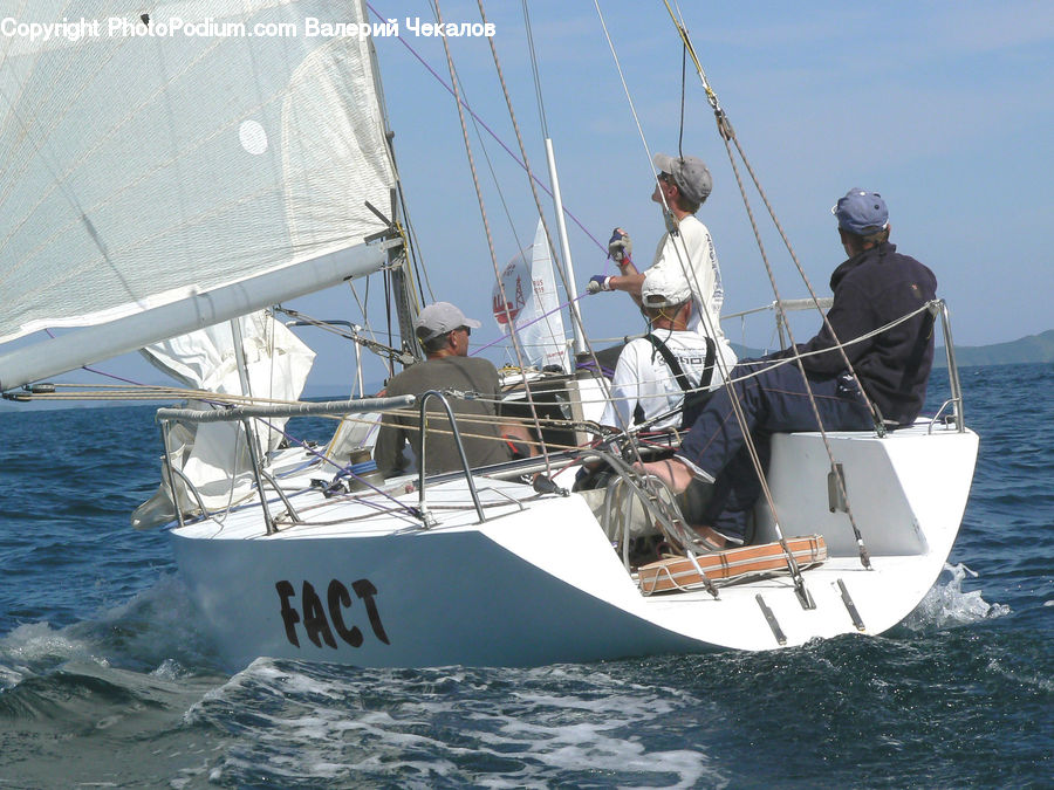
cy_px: 395
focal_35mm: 157
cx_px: 527
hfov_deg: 12.6
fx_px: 4780
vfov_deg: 9.5
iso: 80
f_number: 8
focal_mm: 26.2
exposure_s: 1/500
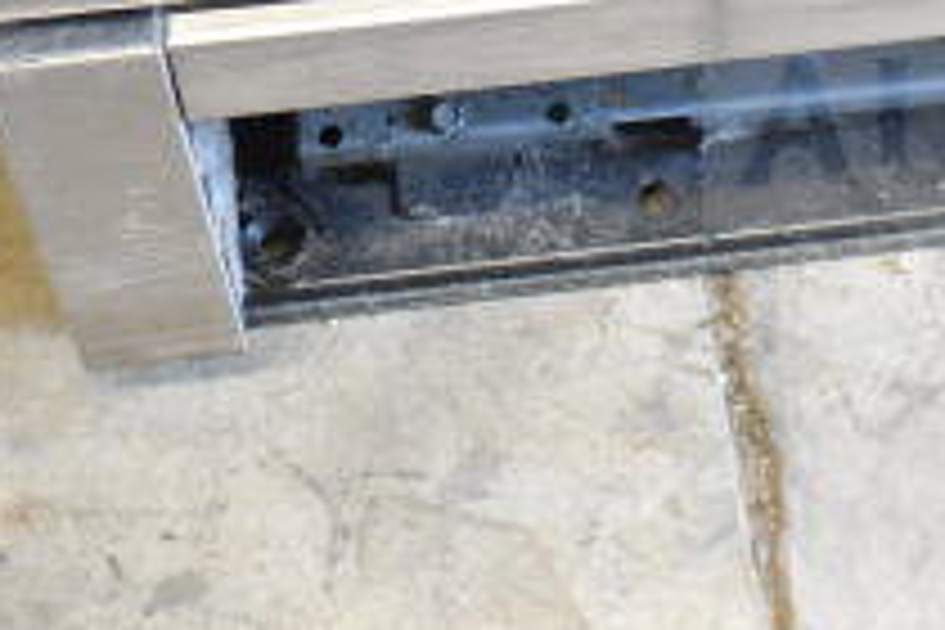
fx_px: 4002
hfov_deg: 13.0
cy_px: -128
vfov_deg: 8.9
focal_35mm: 152
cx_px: 1206
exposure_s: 1/60
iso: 4500
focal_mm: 35
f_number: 4.5
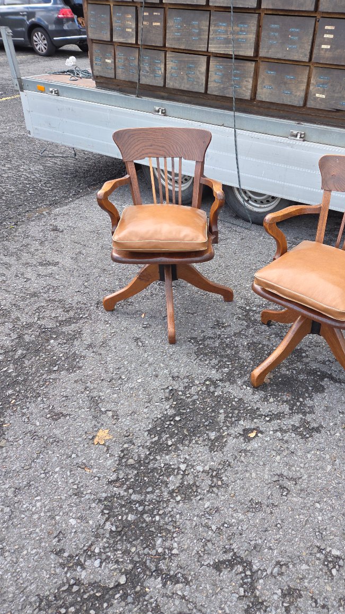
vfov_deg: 71.9
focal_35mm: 26
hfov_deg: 43.8
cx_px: 230
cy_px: 309
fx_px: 423
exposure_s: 1/206
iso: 25
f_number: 1.8
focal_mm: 5.4
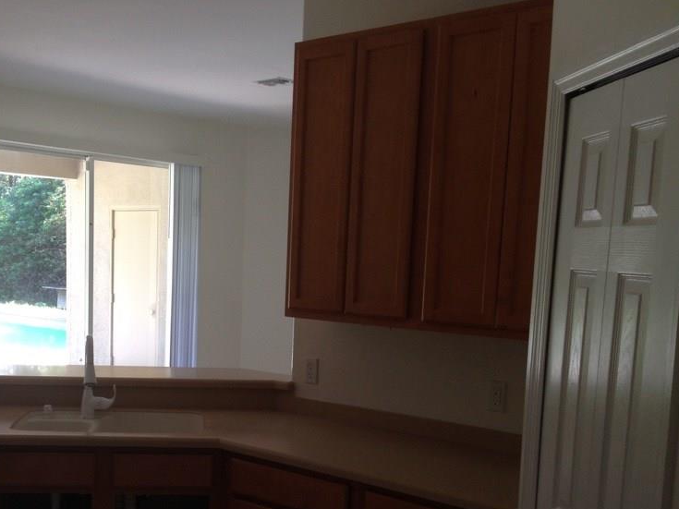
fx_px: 902
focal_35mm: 46
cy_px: 353
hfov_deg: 40.7
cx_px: 227
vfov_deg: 31.2
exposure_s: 1/60
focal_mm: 4.12
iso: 64
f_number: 2.4
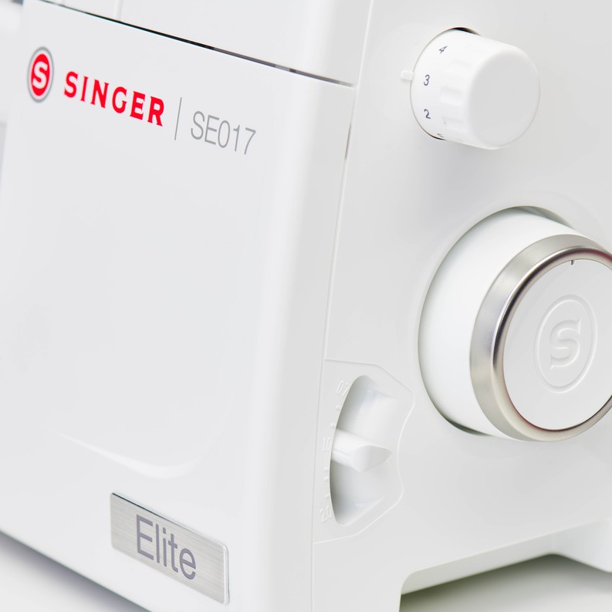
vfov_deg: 12.9
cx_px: 303
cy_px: 306
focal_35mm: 135
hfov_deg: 12.9
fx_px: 2700
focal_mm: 105
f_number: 8
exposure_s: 1/160
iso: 64
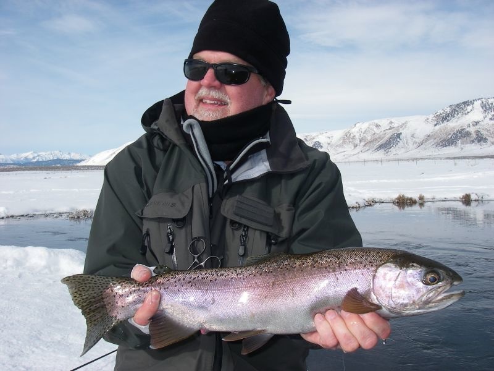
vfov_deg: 37.7
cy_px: 186
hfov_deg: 49.0
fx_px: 542
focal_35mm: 38
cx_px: 247
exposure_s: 1/320
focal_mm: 6.3
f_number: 6.6
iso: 64
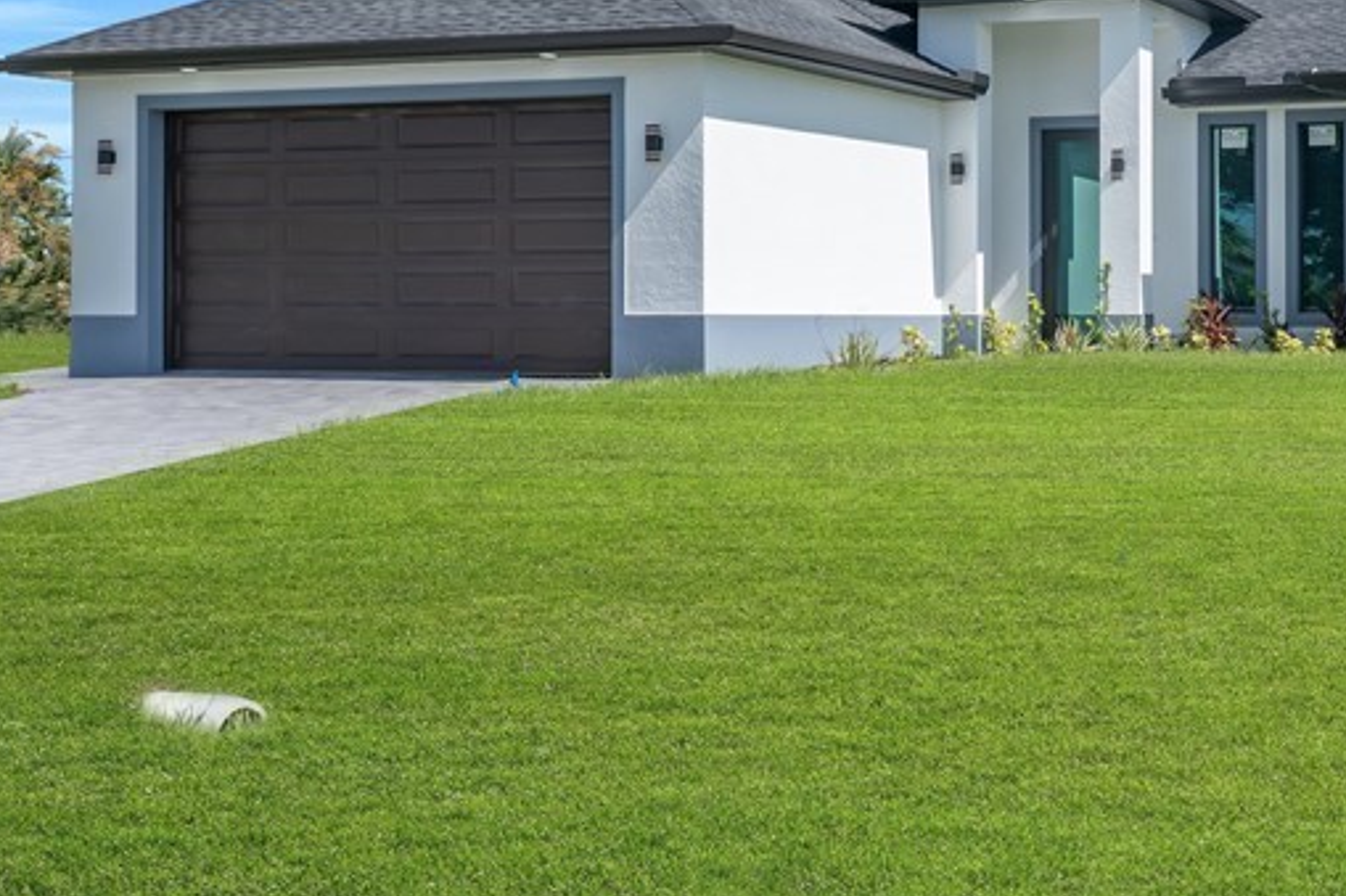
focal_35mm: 64
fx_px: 2392
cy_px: 292
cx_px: 1022
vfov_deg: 21.1
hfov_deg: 30.8
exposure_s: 1/400
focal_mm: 20
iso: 100
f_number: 8
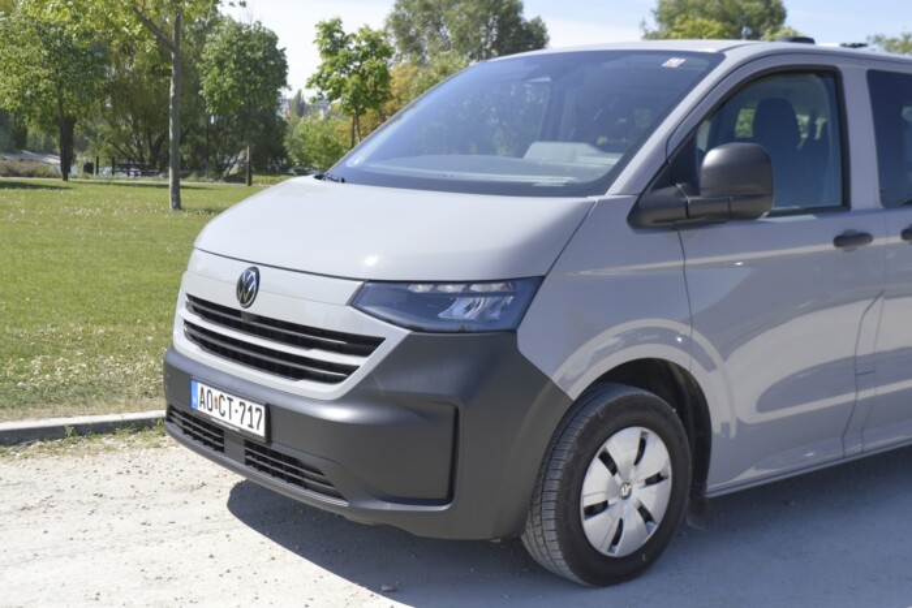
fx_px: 1178
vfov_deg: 29.0
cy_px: 304
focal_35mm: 46
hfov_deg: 42.3
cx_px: 456
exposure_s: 1/250
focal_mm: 31
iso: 100
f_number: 8
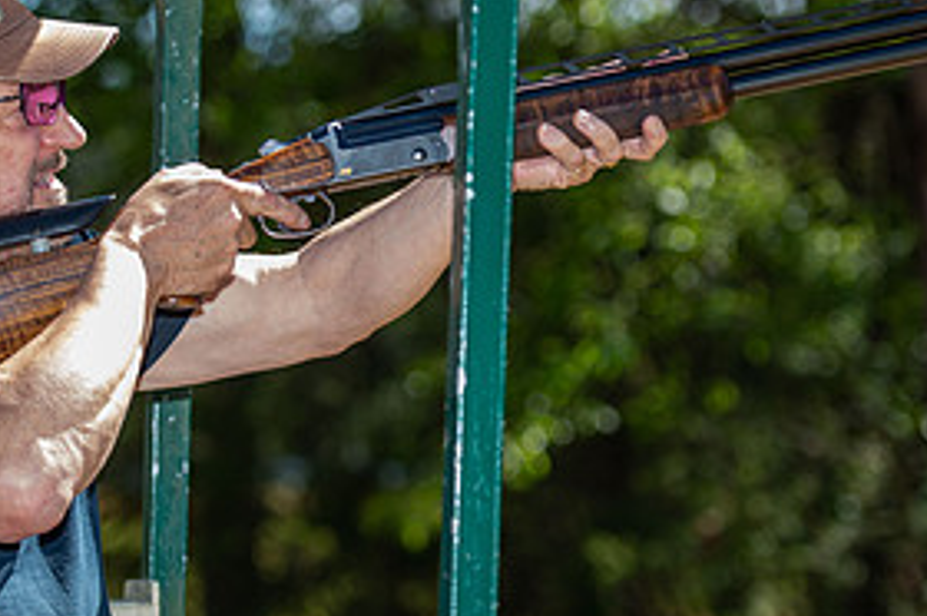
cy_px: 344
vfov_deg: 6.7
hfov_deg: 10.1
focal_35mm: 203
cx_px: 444
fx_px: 5221
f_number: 2.8
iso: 50
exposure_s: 1/200
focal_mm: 98
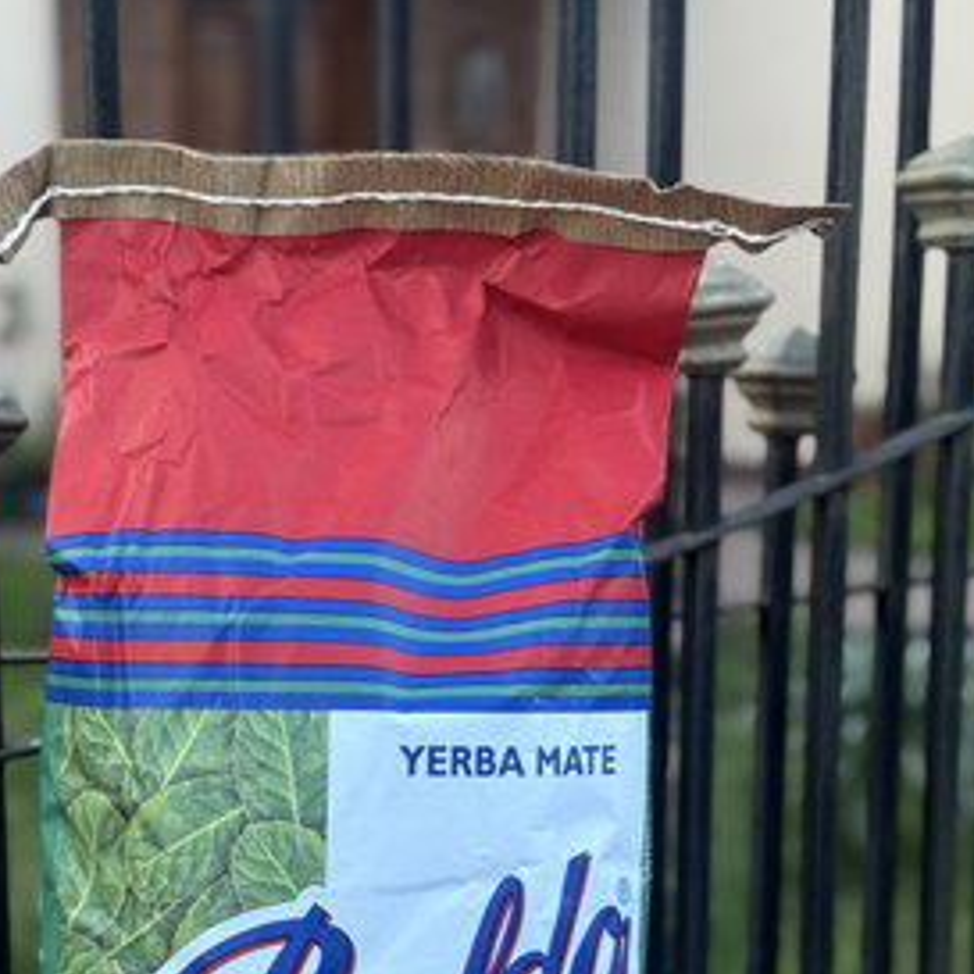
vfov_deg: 20.3
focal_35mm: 83
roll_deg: +0.0
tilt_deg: -12.9
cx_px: 310
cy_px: 929
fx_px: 2642
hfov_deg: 20.8
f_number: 1.78
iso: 64
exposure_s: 1/121
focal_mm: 6.76
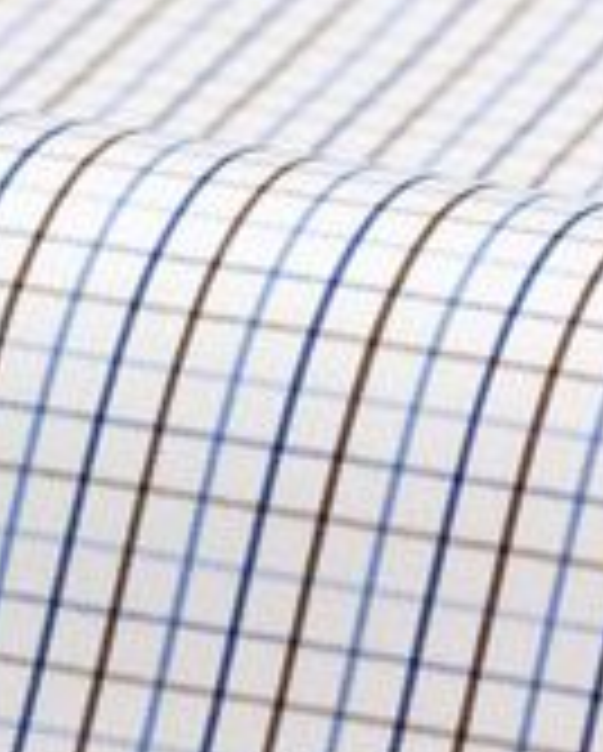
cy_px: 853
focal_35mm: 289
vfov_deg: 6.6
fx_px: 6435
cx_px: 664
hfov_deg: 5.3
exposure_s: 1/160
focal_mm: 85
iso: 100
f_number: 8
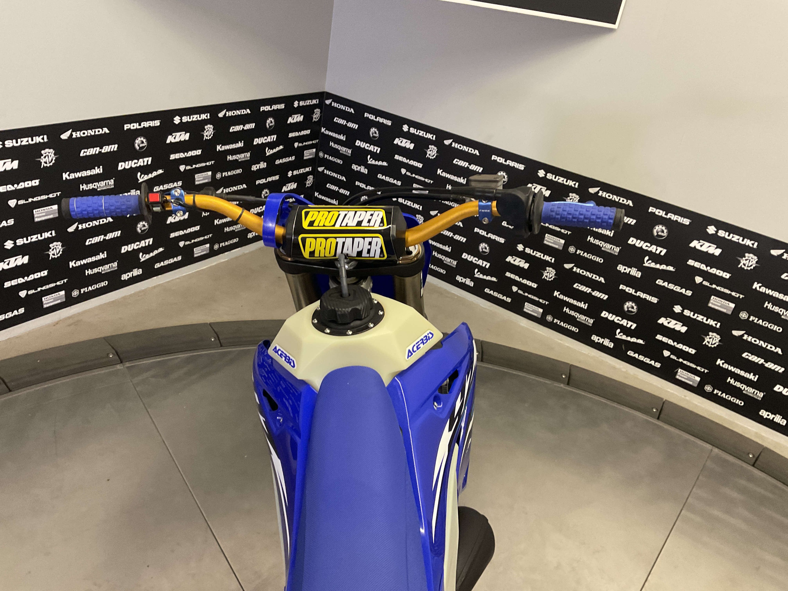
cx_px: 394
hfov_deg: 61.7
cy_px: 296
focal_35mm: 29
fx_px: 660
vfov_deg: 48.2
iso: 200
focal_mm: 3
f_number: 1.8
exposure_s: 1/40
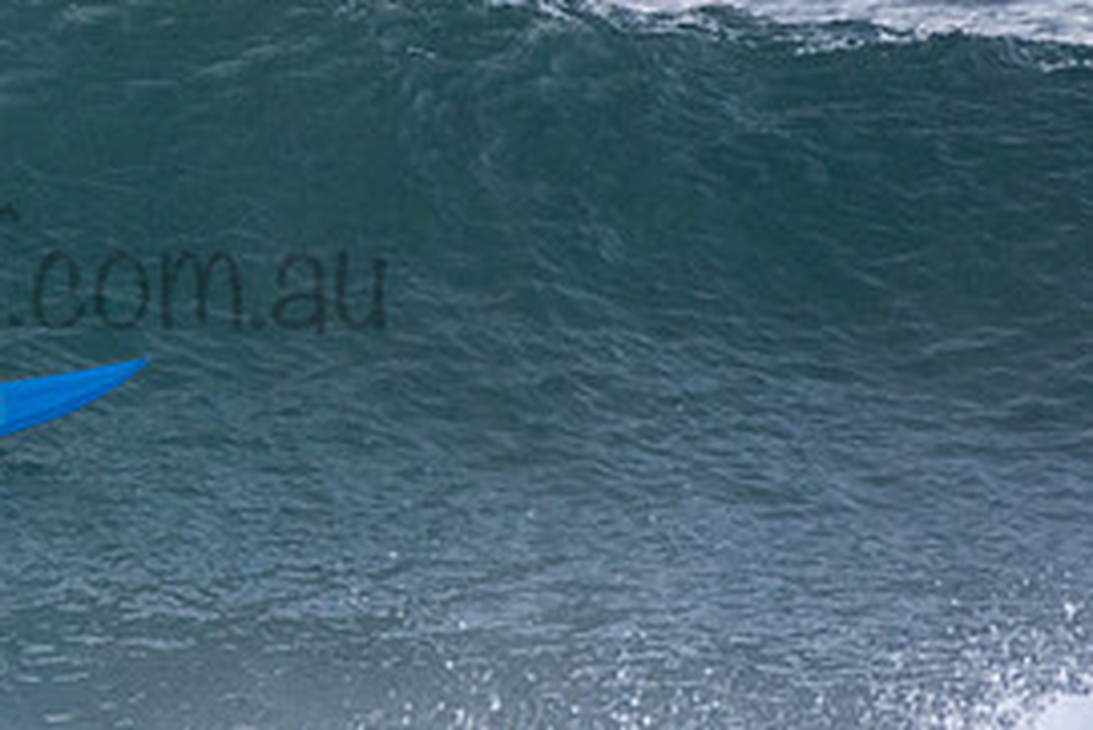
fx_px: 48845
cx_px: -40
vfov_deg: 0.9
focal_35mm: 1608
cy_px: 236
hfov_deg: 1.3
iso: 2500
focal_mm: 500
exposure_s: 1/1250
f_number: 5.6
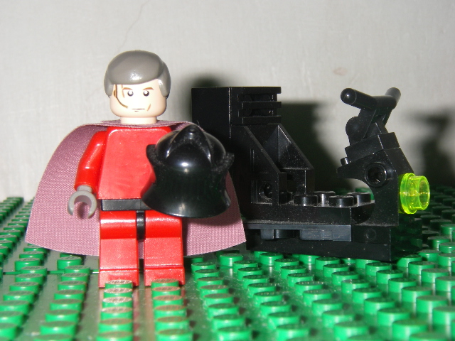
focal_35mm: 72
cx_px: 228
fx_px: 946
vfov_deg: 20.4
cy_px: 170
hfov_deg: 27.0
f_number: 7.6
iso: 80
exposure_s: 1/60
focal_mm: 11.9
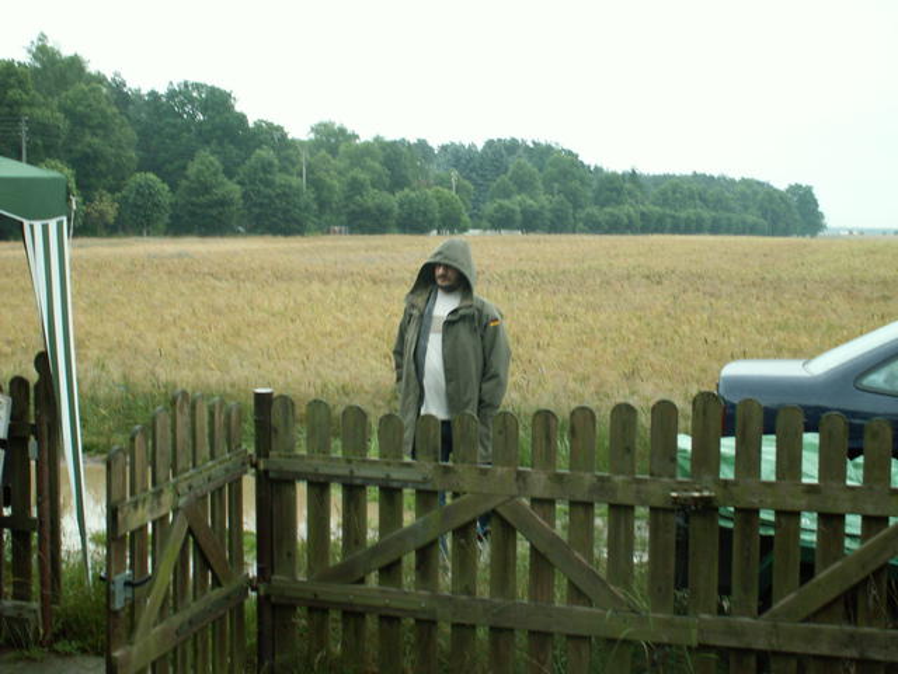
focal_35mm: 49
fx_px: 1271
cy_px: 337
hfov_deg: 38.9
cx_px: 449
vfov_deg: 29.7
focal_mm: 8.09
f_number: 3.2
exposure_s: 1/50
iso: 50
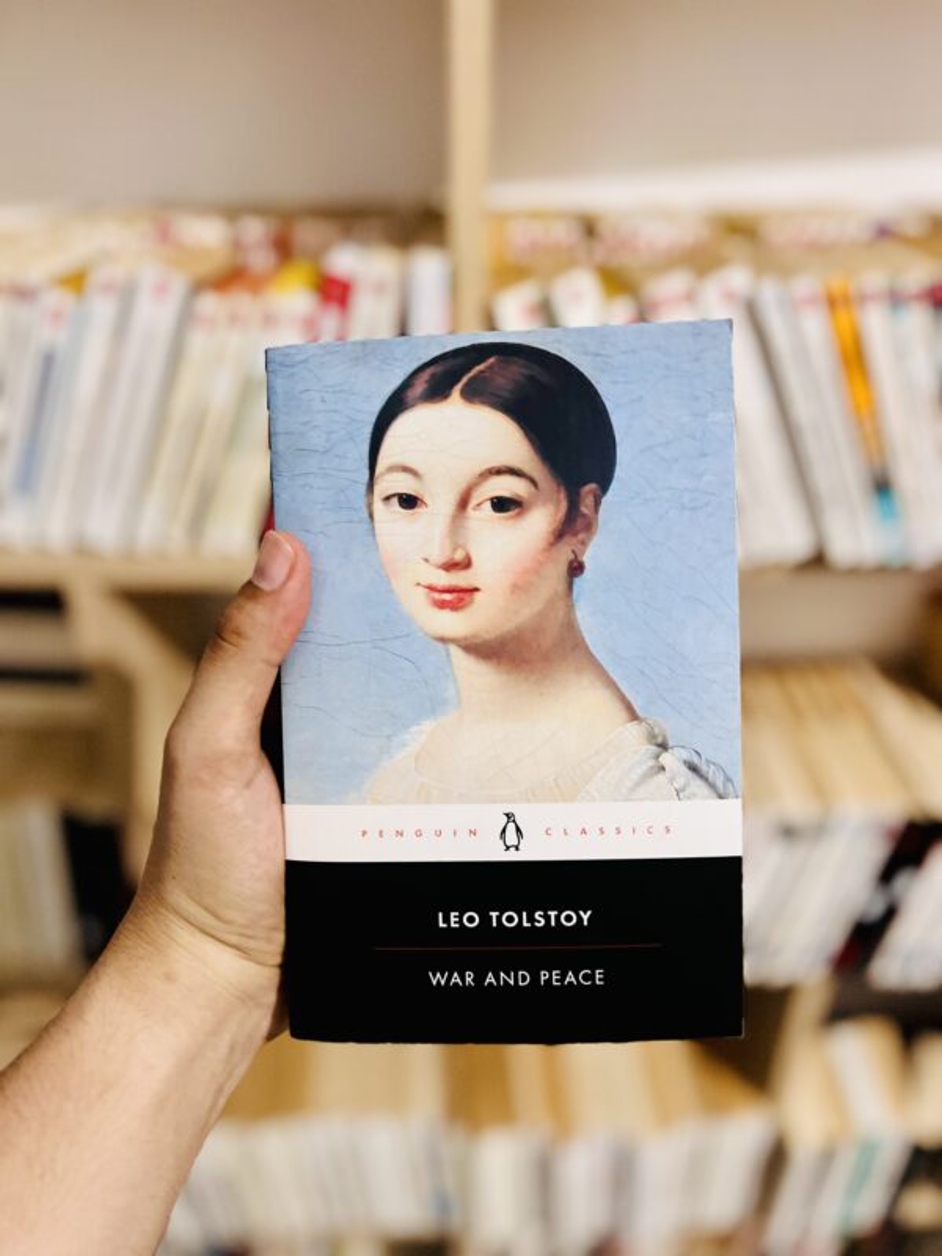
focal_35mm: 26
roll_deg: +2.5
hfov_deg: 53.1
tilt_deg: -26.0
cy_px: 628
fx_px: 943
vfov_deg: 67.3
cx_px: 471
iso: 500
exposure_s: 1/40
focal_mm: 5.7
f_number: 1.5
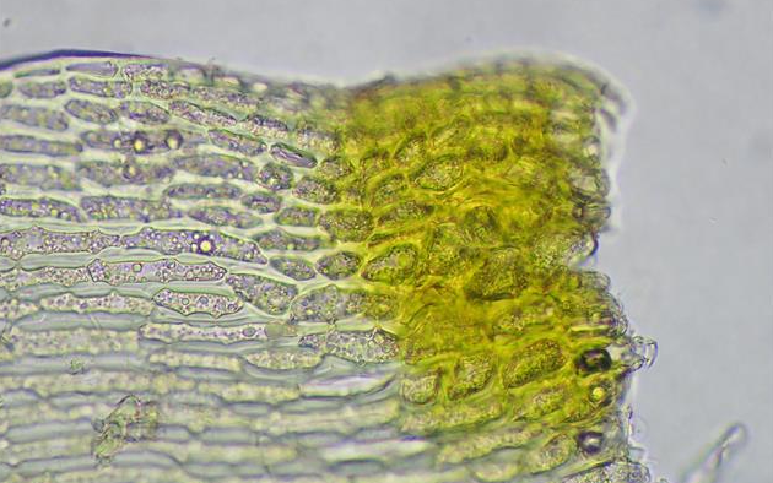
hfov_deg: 35.7
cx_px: 385
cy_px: 266
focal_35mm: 57
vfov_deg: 22.7
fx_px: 1201
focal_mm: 9.61
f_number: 3.4
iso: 200
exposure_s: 1/80
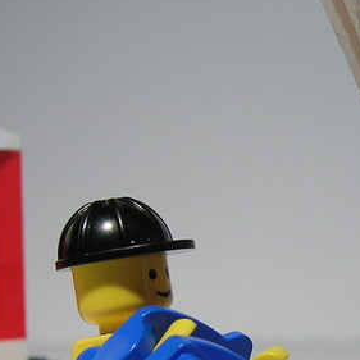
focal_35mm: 96
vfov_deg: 17.8
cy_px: 321
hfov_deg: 17.5
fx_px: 1130
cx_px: 398
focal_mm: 5.7
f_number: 2.9
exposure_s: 1/33
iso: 50
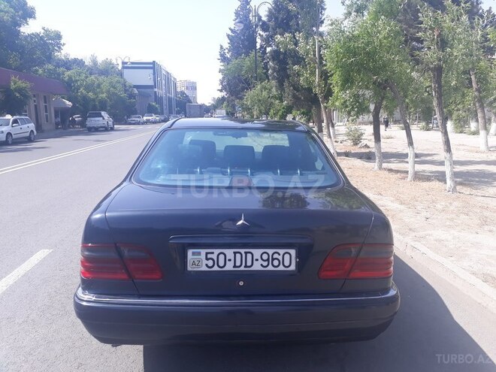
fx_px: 387
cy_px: 186
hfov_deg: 65.3
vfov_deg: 51.4
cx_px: 248
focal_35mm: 27
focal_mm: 3.6
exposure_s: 1/644
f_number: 1.9
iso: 40
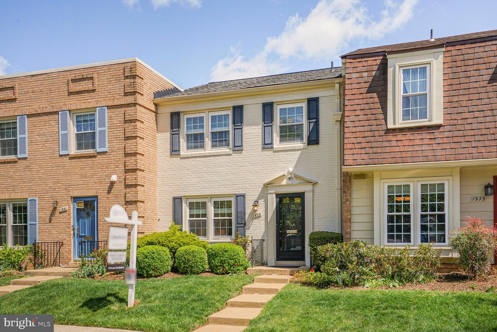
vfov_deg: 38.9
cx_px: 248
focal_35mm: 34
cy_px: 166
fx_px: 469
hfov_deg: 55.8
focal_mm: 34
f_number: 10
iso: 640
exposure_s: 1/1000
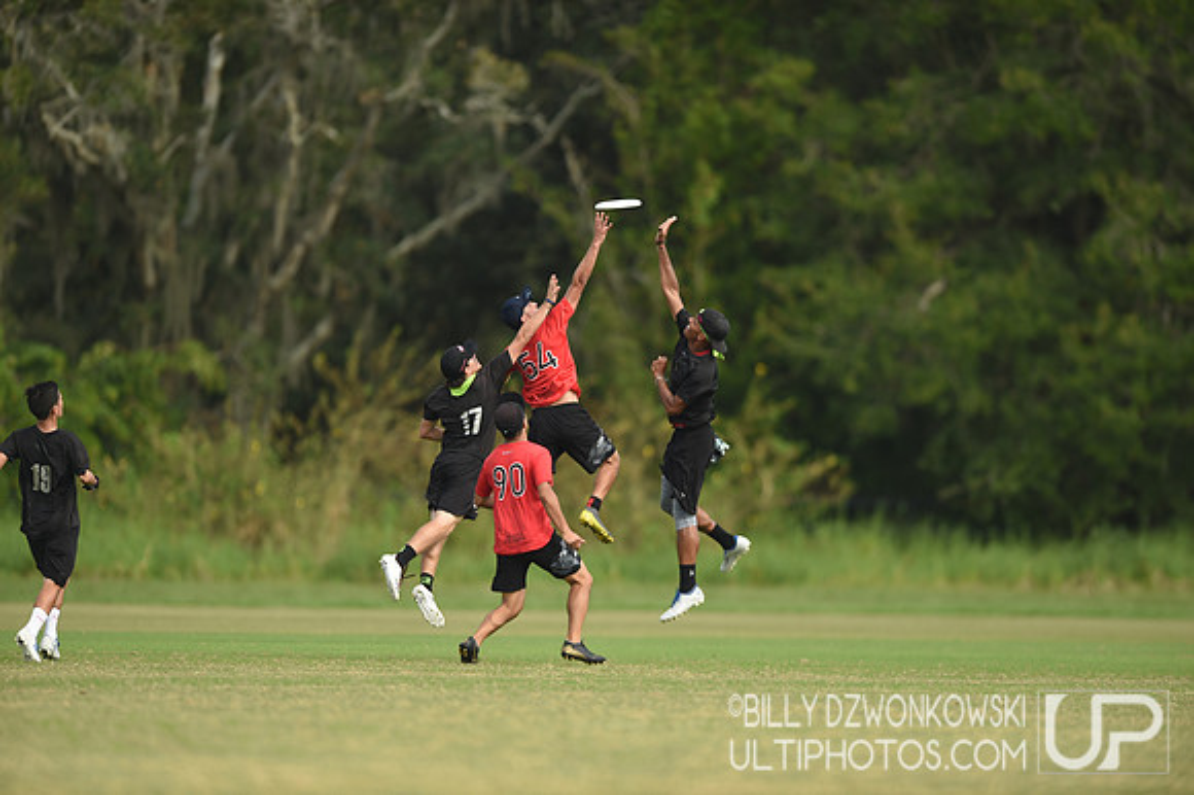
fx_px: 13259
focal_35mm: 400
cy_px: 398
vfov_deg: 3.4
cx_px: 597
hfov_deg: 5.2
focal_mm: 400
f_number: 2.8
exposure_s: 1/1600
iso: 160
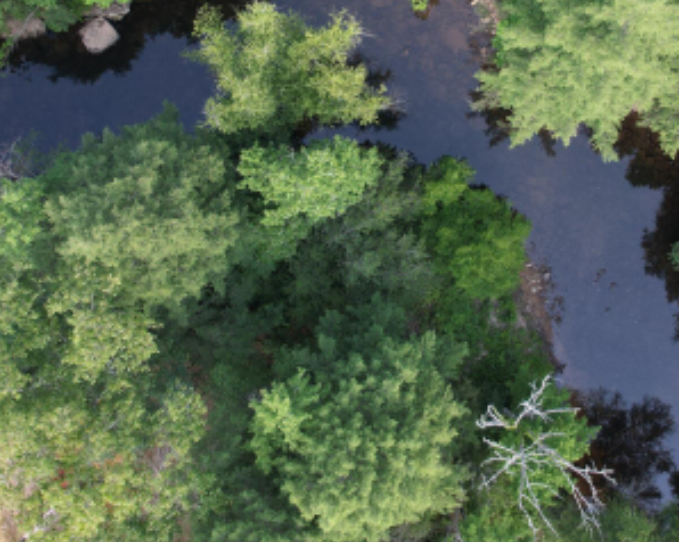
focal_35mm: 52
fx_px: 1044
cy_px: 118
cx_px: 451
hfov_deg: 35.7
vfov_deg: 28.6
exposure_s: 1/15
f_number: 2.8
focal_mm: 8.38
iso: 100
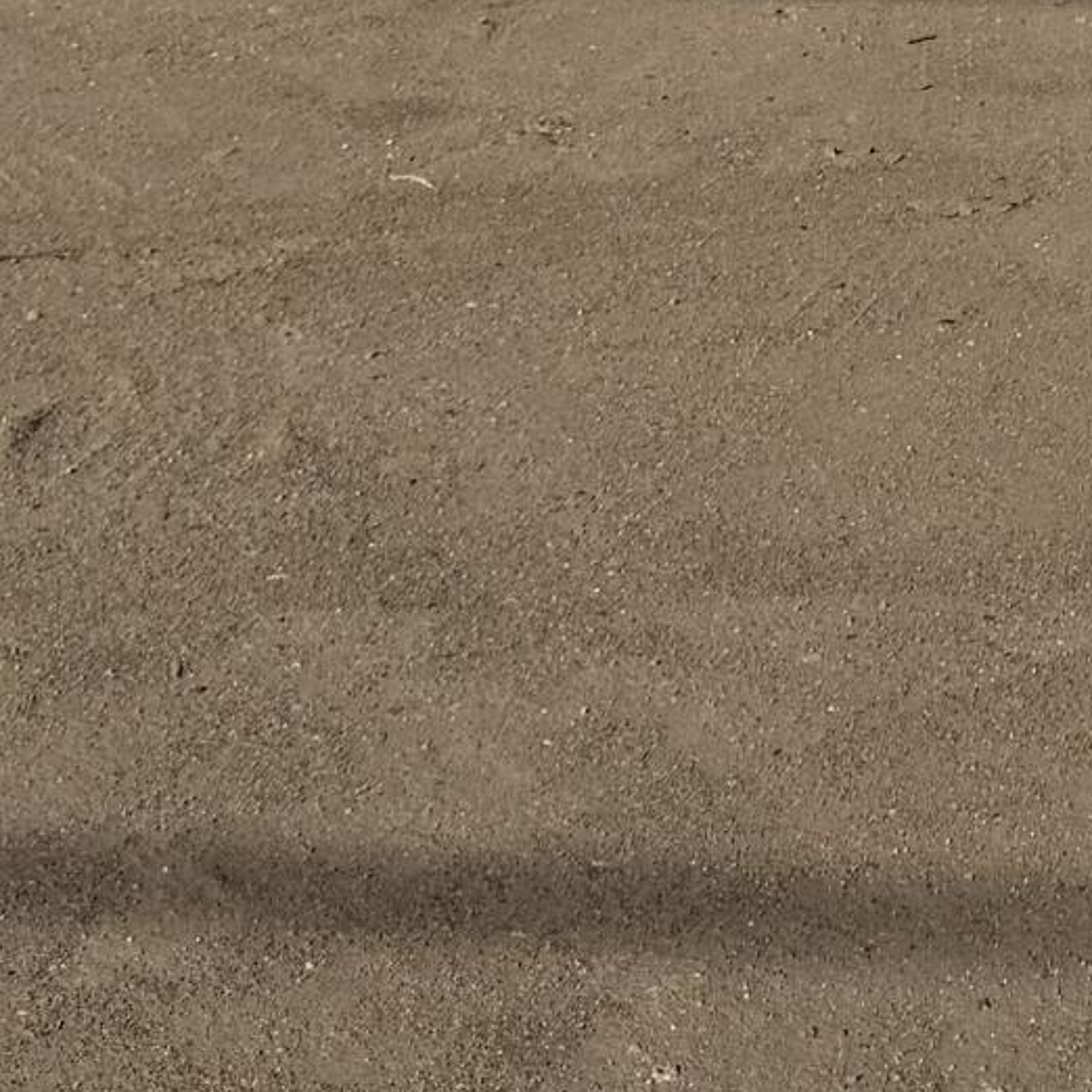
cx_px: 1063
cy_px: -1000
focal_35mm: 122
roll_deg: -1.1
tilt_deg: +0.6
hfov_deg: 14.1
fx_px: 4354
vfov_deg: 12.7
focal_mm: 6.76
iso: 80
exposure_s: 1/11905
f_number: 1.78
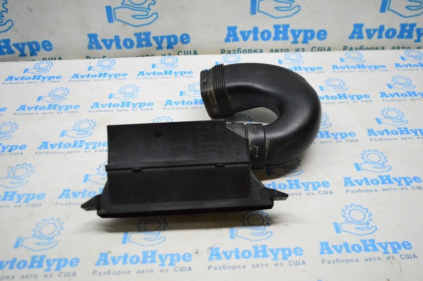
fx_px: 405
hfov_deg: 55.1
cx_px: 212
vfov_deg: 38.3
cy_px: 140
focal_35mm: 34
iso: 6400
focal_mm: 23
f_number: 3.8
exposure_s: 1/800
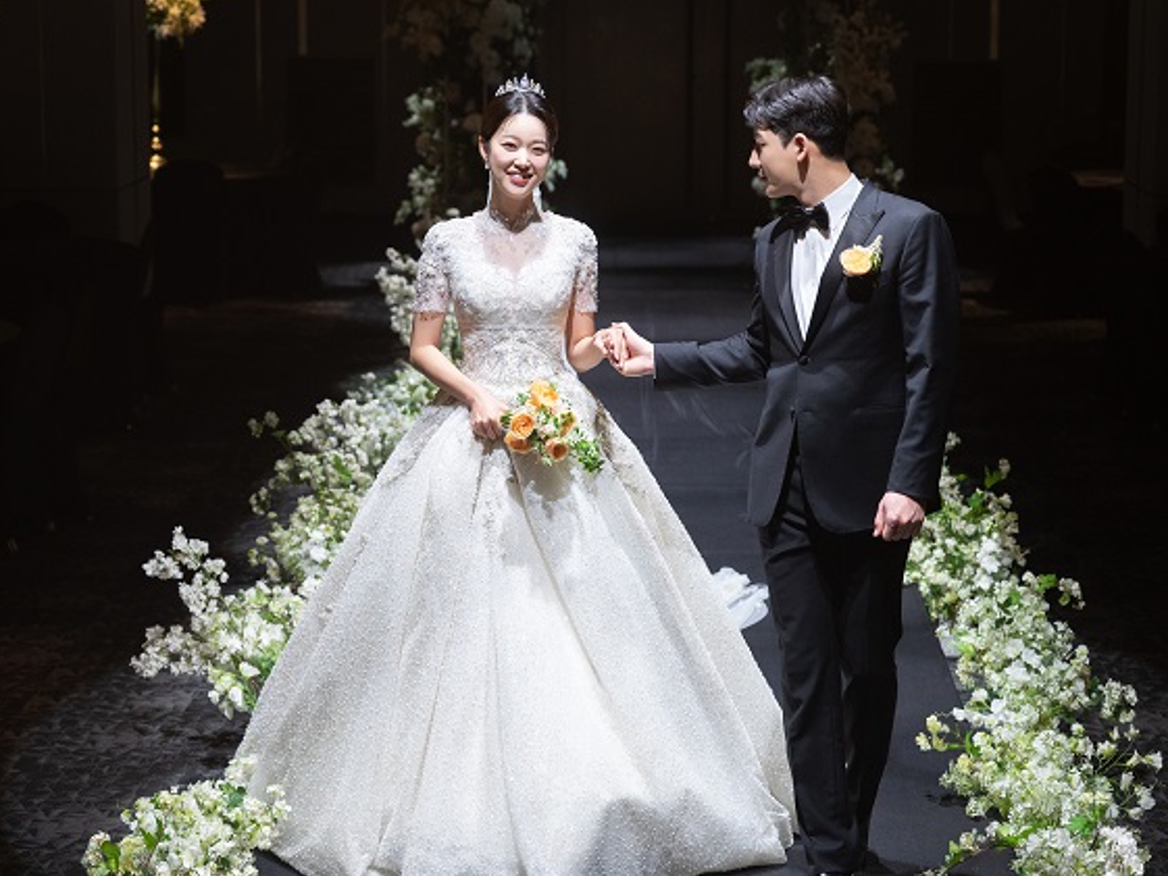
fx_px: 3037
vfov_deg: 16.4
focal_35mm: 90
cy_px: 445
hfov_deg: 21.8
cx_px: 585
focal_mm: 70
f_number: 3.5
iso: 800
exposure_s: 1/320
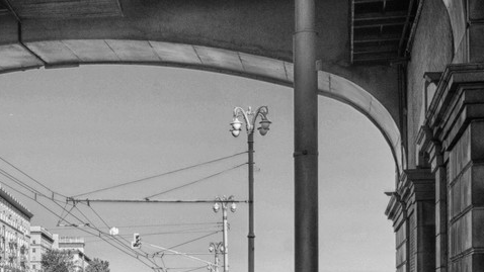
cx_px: 80
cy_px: 287
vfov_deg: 16.6
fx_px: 911
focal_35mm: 71
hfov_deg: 28.9
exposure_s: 1/160
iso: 100
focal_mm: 24
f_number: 13
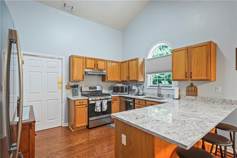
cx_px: 118
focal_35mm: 16
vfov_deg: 73.7
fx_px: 105
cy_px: 79
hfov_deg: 96.8
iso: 400
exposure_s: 1/1.25
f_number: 8
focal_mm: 16
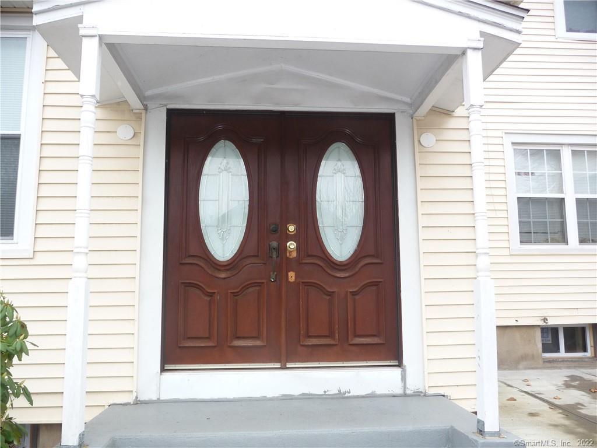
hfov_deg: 63.4
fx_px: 483
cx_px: 298
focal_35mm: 28
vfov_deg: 49.7
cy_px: 224
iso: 125
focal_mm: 4.7
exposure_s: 1/30
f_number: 3.3
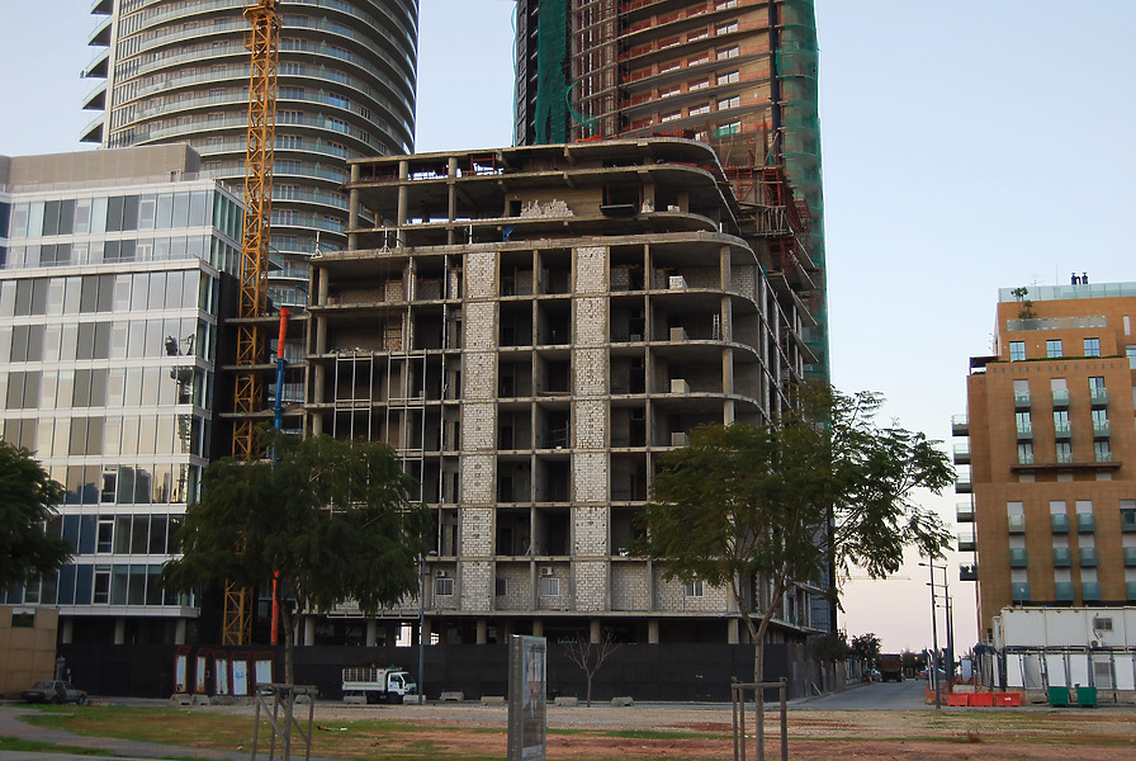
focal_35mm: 46
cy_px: 380
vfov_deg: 29.0
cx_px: 568
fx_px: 1469
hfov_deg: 42.3
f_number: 4.5
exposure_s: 1/60
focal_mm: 31
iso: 100
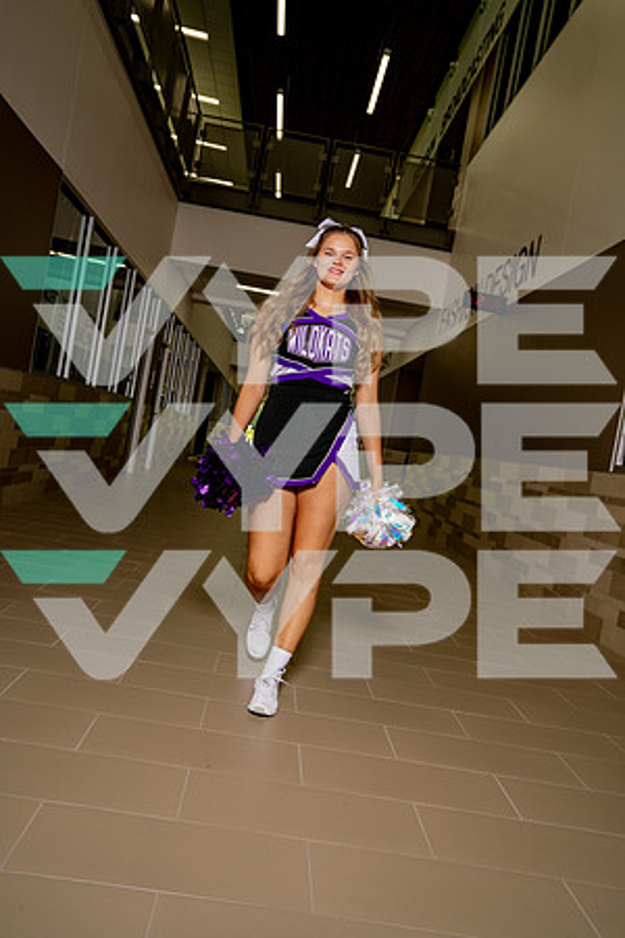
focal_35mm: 32
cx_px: 312
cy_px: 469
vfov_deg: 58.7
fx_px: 833
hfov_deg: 41.1
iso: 125
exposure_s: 1/125
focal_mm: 32
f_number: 5.6
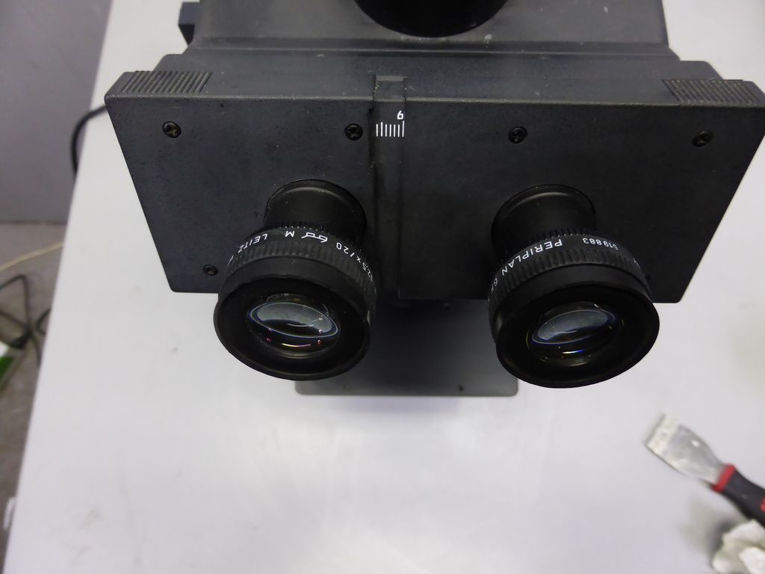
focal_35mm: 25
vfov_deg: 54.9
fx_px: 552
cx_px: 382
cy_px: 287
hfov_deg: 69.4
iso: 400
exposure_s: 1/40
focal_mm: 4.3
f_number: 3.3
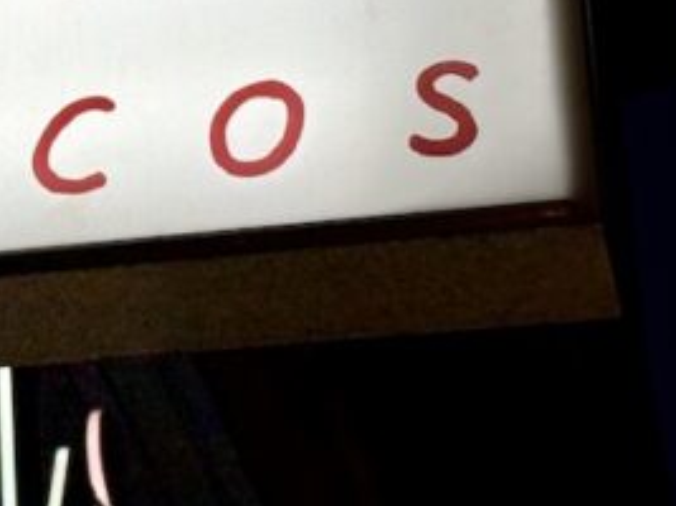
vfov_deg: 8.0
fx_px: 3592
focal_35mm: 184
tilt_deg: +33.3
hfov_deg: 10.4
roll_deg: -4.0
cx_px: -344
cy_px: -15
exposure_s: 1/315
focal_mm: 6.76
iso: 64
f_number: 1.78
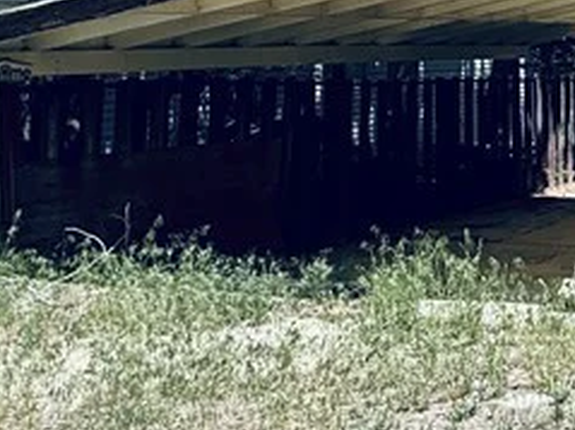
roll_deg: -0.8
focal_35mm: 60
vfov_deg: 23.9
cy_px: 65
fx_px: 996
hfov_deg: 23.3
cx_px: 936
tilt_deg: -1.6
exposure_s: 1/985
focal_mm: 2.22
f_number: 2.2
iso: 50
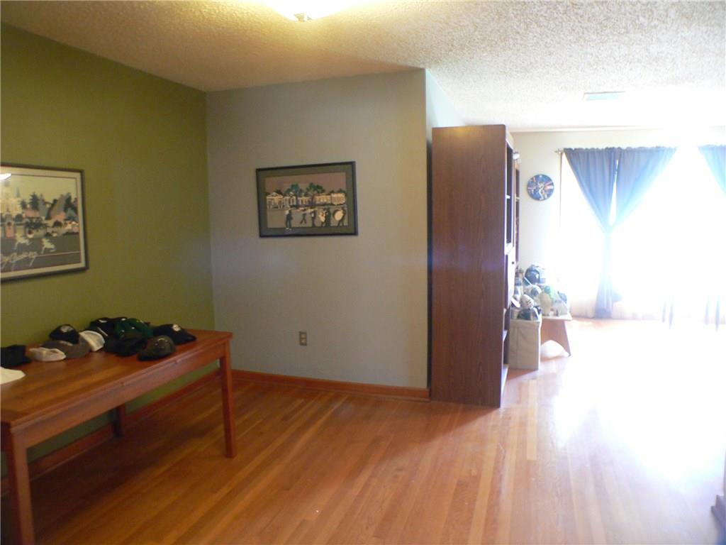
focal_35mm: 36
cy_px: 272
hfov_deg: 51.4
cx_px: 363
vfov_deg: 39.7
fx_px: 755
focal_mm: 6
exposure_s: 1/4
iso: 200
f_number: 2.8
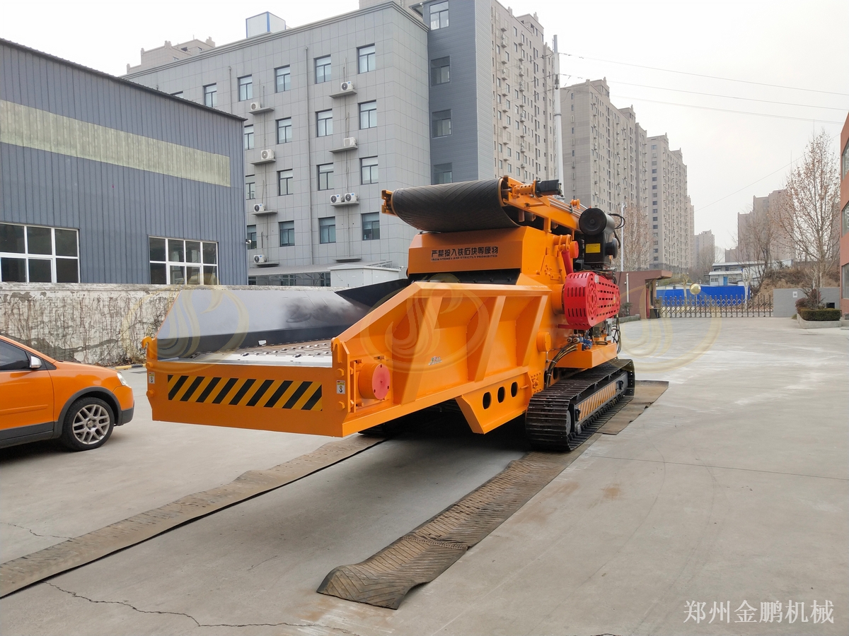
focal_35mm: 30
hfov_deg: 60.0
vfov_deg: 46.8
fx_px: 736
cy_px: 318
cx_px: 424
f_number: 1.8
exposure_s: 1/346
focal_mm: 3.95
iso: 128
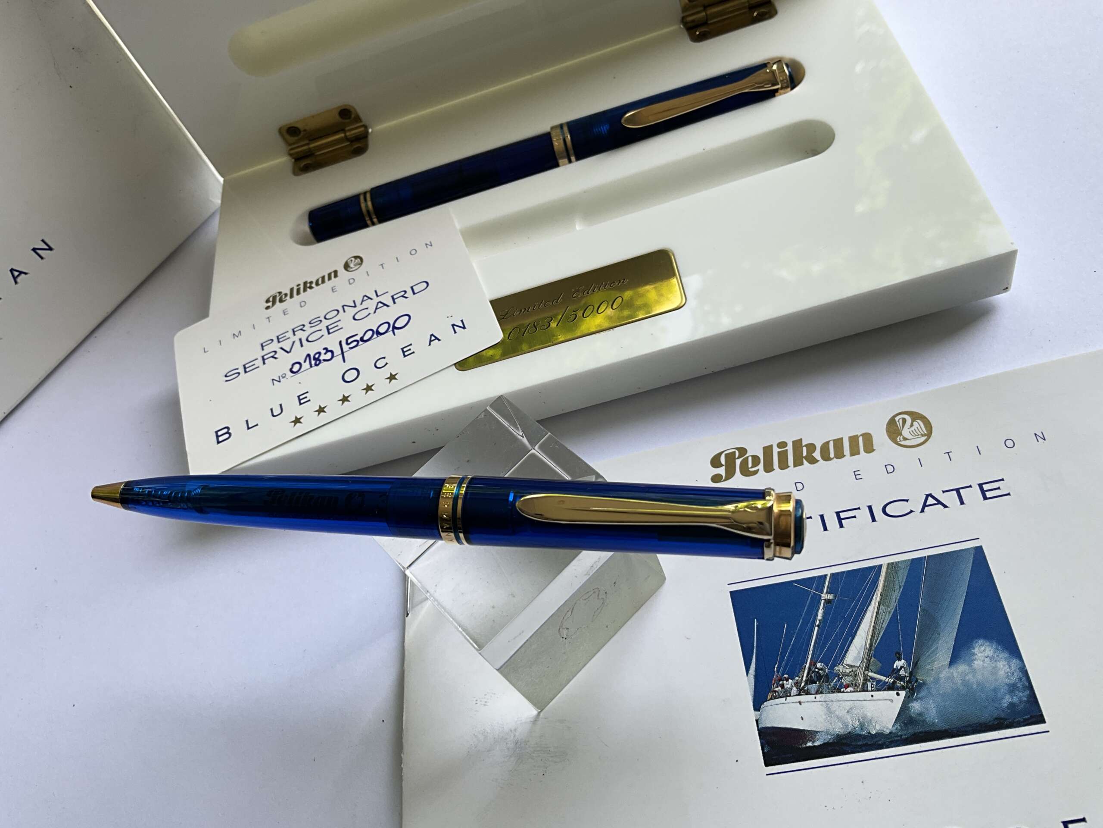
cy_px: 414
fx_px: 924
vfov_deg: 48.2
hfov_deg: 61.7
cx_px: 552
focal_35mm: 29
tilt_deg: -54.8
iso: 16
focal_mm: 3
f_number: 1.8
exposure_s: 1/128
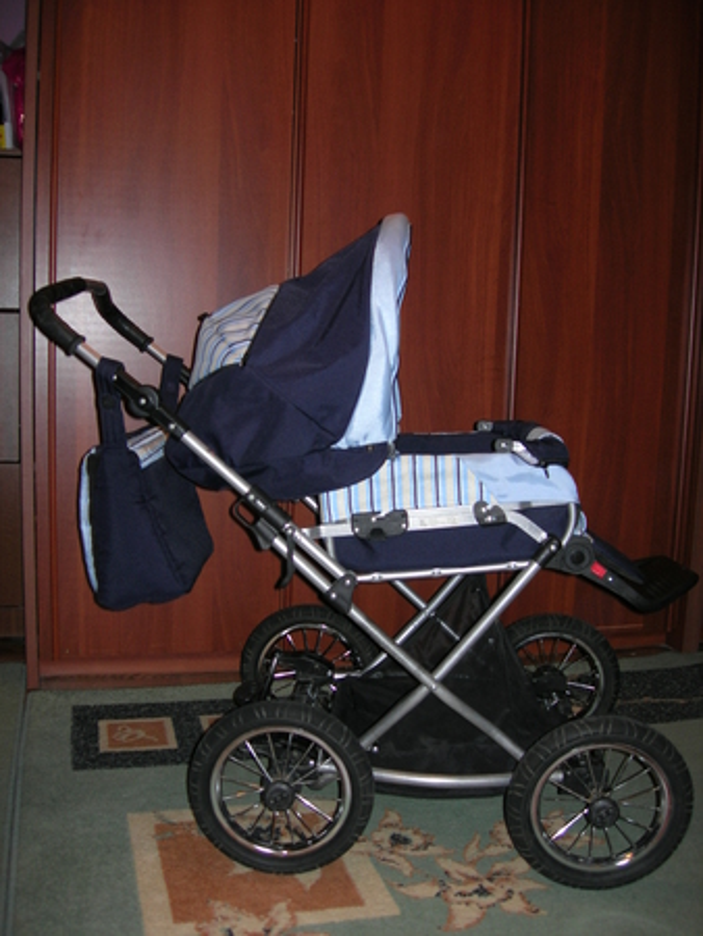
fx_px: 1028
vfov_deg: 49.0
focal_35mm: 38
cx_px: 352
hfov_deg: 37.8
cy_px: 468
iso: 64
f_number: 2.8
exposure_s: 1/60.1
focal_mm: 7.8
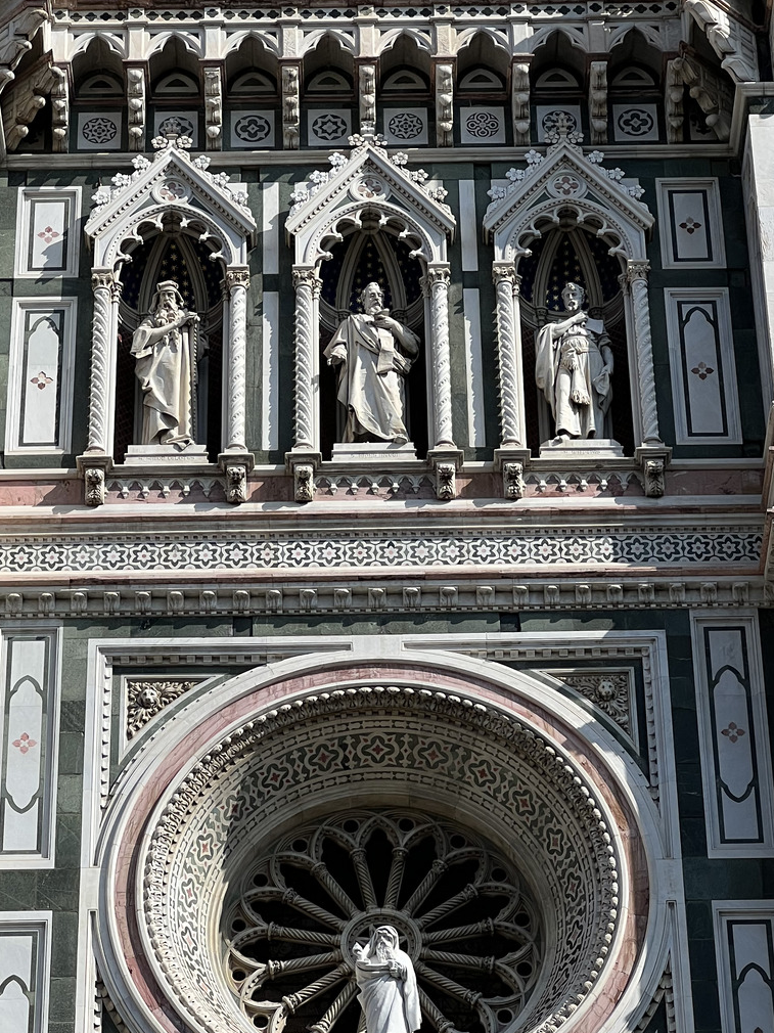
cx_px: 392
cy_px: 607
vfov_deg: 16.1
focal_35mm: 122
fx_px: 3639
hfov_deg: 12.1
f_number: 2.8
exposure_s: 1/943
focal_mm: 9
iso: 32
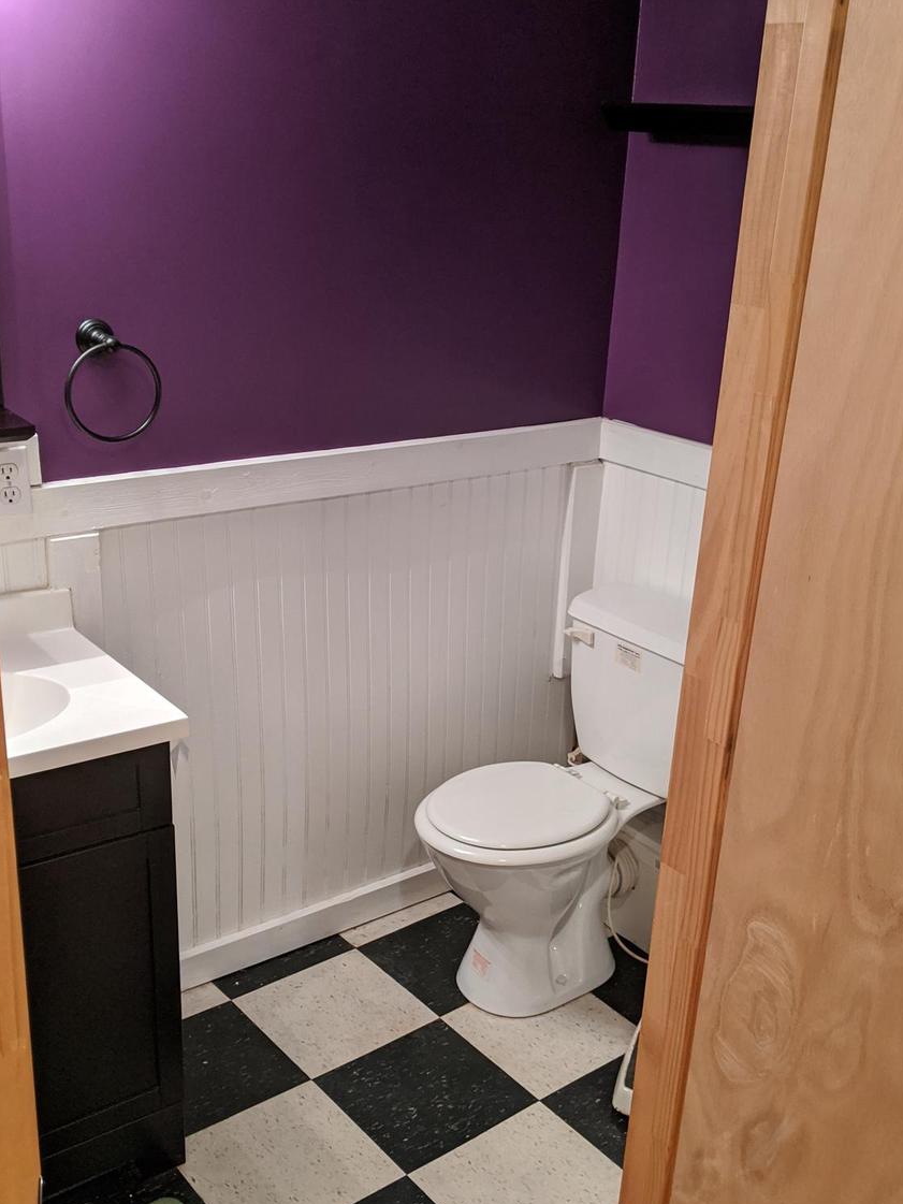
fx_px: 1287
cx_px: 497
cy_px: 685
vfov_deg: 50.0
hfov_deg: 38.6
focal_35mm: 37
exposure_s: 1/24
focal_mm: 4.44
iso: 147
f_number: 1.8
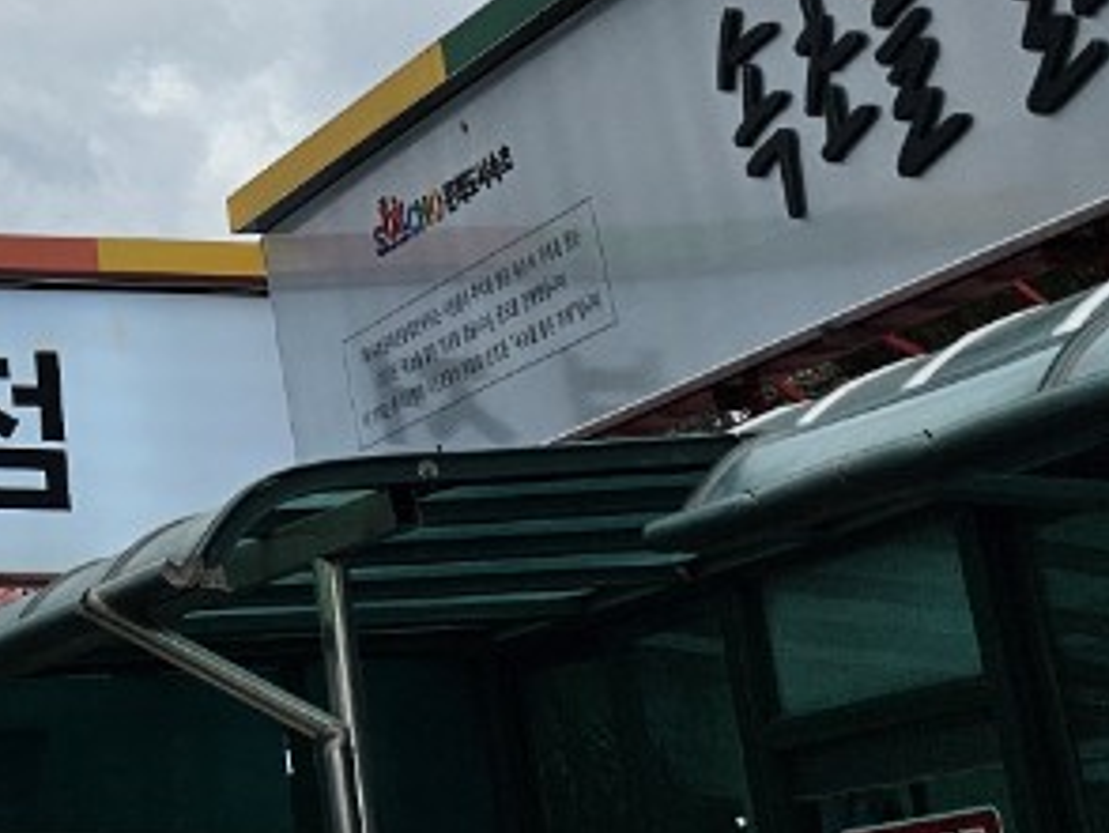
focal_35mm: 100
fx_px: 3206
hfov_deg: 17.4
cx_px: -626
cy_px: -603
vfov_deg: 13.5
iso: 10
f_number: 1.7
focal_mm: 6.3
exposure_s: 1/2500
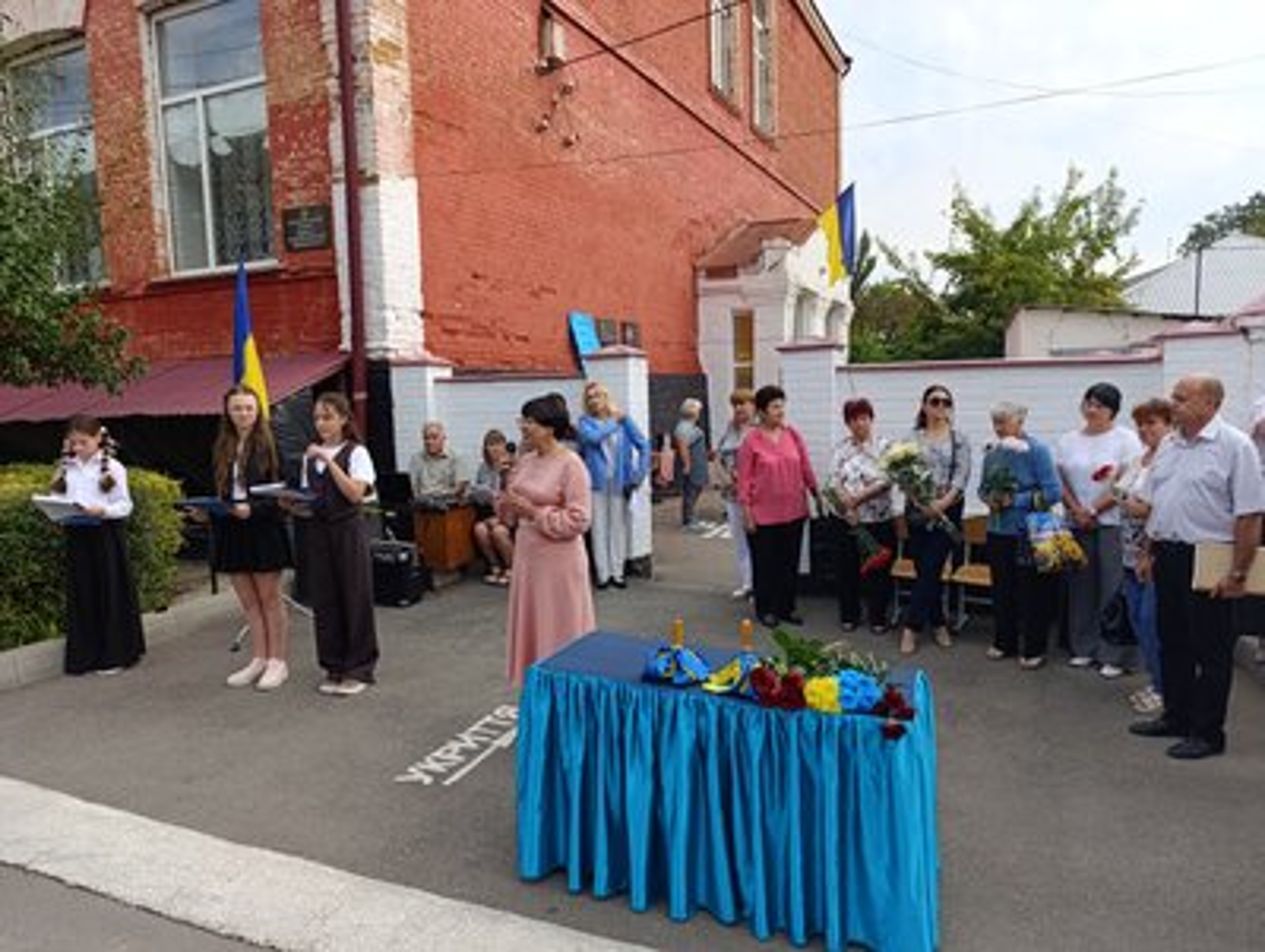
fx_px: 842
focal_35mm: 23
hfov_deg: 73.9
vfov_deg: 59.0
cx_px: 632
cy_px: 476
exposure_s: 1/174
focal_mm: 6.14
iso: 50
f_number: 1.6
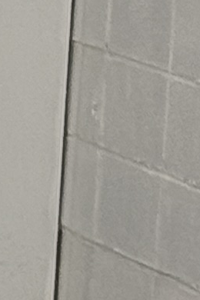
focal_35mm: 516
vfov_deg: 4.0
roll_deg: -0.2
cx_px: -1315
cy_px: 492
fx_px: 4300
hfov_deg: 2.4
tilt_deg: -11.3
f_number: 1.78
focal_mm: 6.76
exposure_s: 1/60
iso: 64
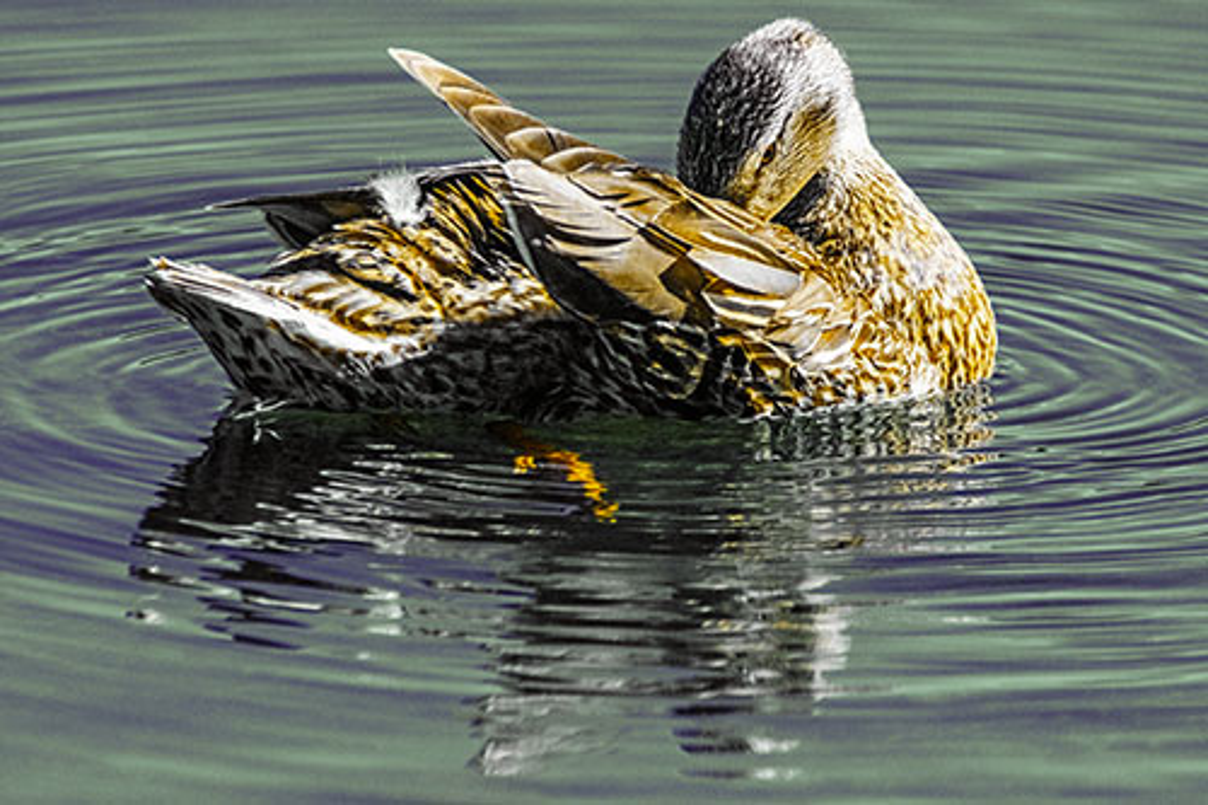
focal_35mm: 850
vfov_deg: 1.6
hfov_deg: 2.4
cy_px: 402
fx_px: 28511
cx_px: 604
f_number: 12
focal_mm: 850
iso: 1600
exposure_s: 1/4000
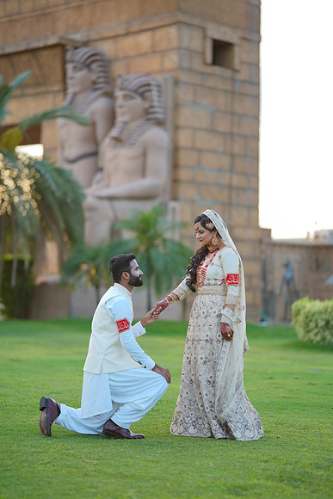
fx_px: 1179
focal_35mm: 85
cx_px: 166
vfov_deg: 23.9
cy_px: 250
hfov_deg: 16.1
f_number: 1.4
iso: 64
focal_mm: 85
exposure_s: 1/500
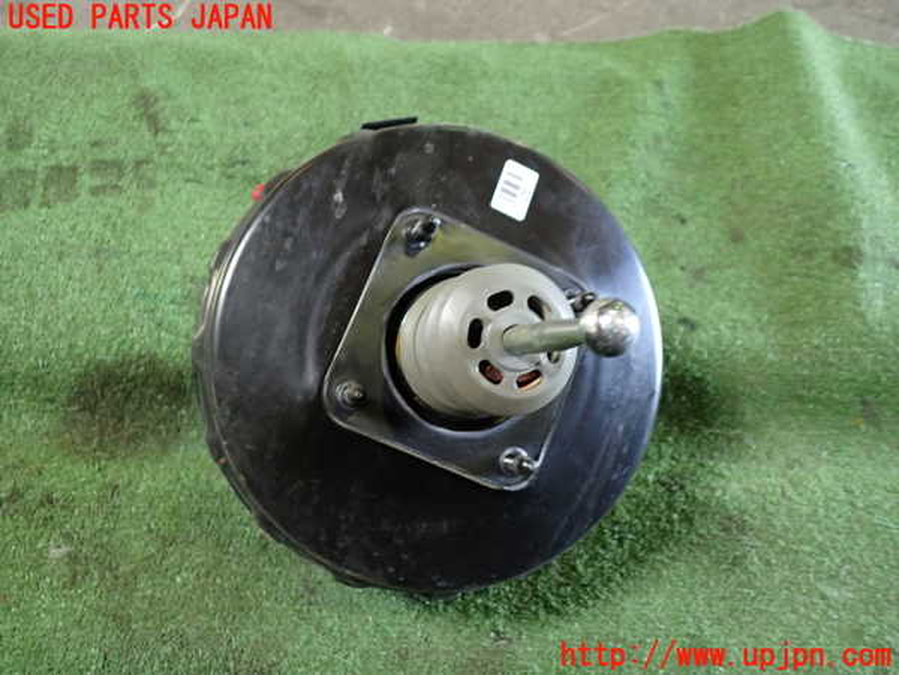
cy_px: 338
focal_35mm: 30
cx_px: 450
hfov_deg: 60.0
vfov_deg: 46.8
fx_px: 779
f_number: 2.3
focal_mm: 5.4
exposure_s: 1/30
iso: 320
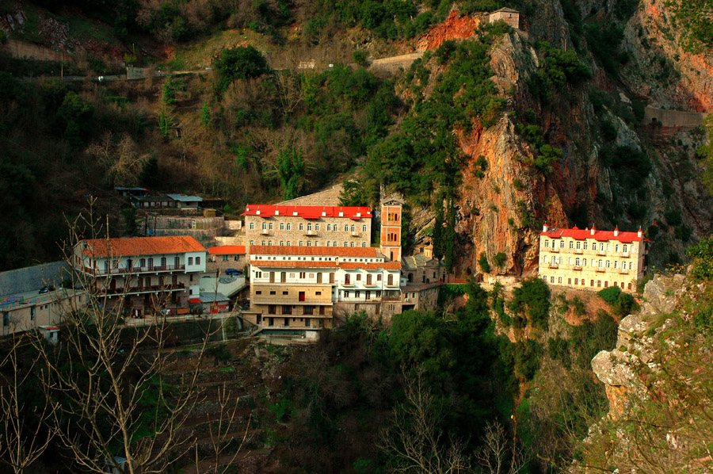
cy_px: 237
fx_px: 920
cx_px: 356
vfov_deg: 28.9
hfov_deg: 42.4
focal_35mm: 46
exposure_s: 1/250
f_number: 8
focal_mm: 31
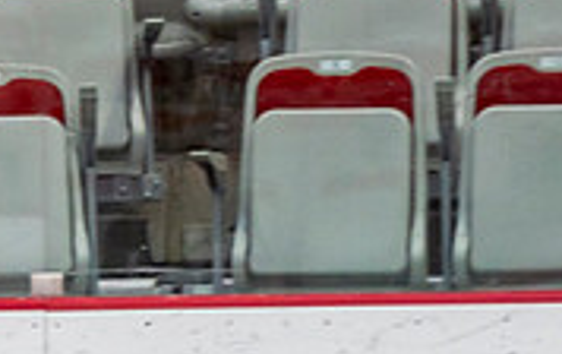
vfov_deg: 1.5
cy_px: 577
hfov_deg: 2.3
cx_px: -517
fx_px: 13872
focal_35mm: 904
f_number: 2.8
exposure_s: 1/640
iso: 640
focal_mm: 140
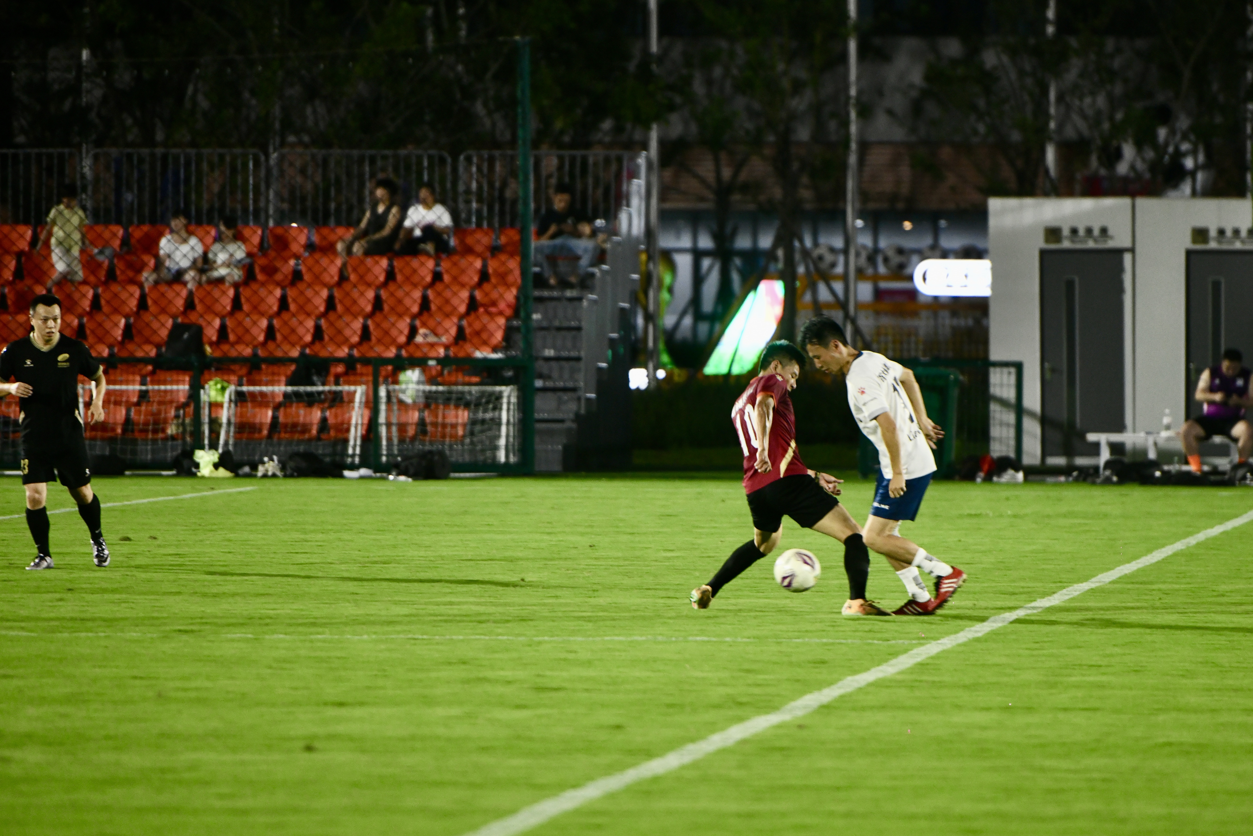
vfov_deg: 6.9
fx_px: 6961
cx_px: 626
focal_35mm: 200
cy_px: 418
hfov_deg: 10.3
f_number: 3.5
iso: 1600
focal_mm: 200
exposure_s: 1/500
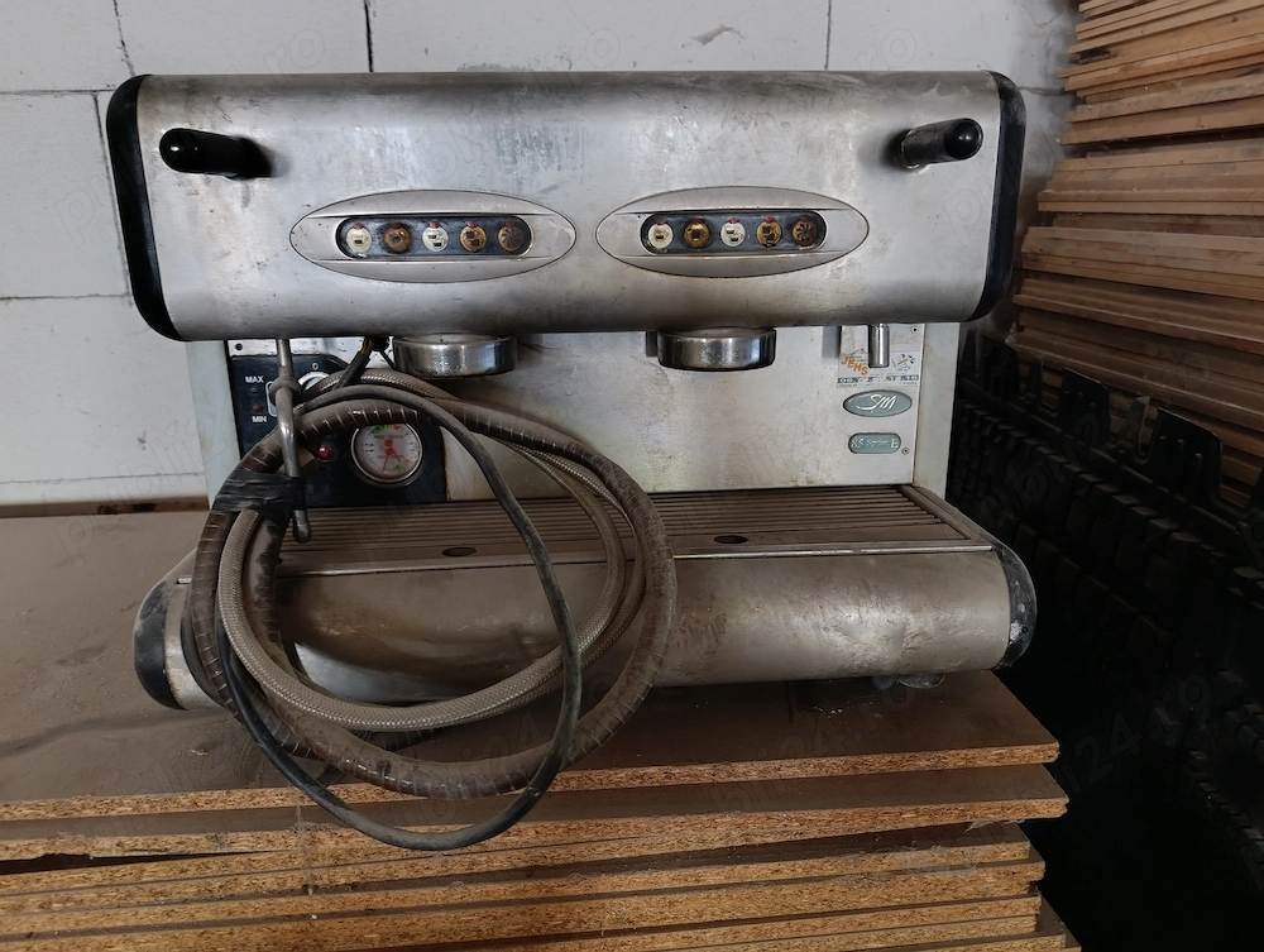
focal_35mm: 23
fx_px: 841
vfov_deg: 59.0
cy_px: 476
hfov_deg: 73.8
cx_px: 632
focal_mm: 6.11
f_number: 1.65
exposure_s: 1/14.3
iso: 1525
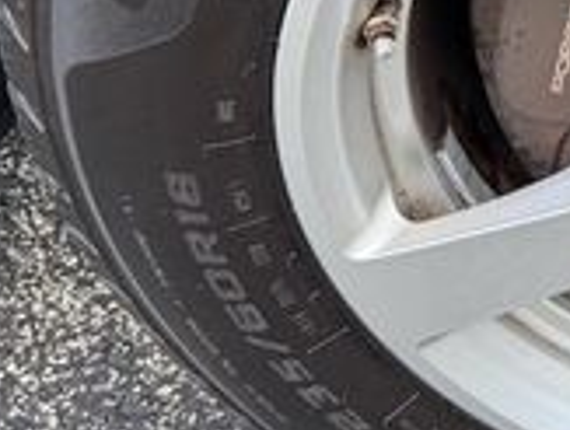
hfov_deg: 18.1
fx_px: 1551
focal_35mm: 94
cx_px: 895
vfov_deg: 15.2
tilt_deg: -37.0
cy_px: -91
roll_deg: -3.2
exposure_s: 1/580
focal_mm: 6.76
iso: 100
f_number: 1.78
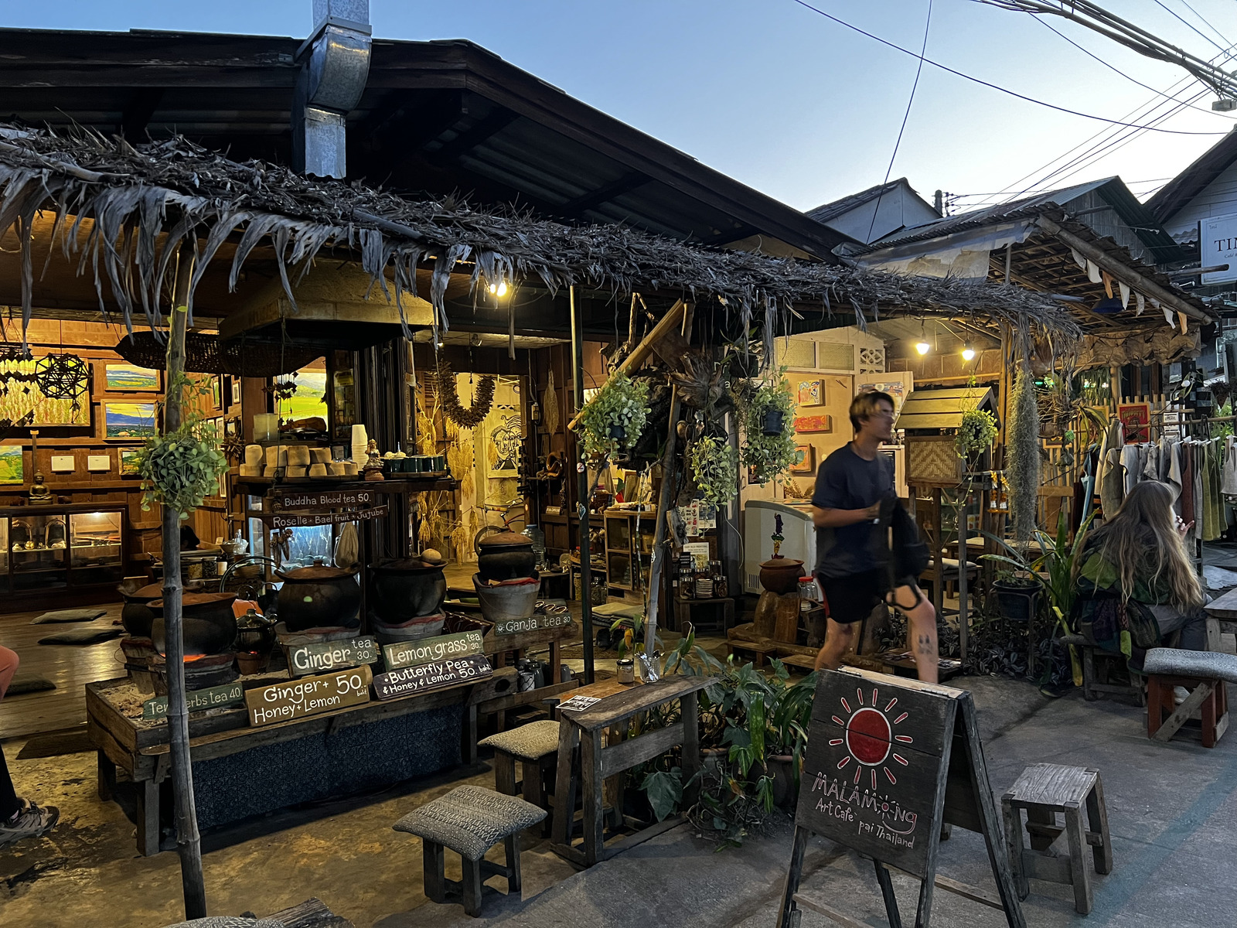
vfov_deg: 53.1
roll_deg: +1.9
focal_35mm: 26
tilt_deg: -0.4
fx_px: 929
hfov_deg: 67.3
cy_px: 464
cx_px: 618
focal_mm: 5.7
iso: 400
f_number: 1.5
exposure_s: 1/33
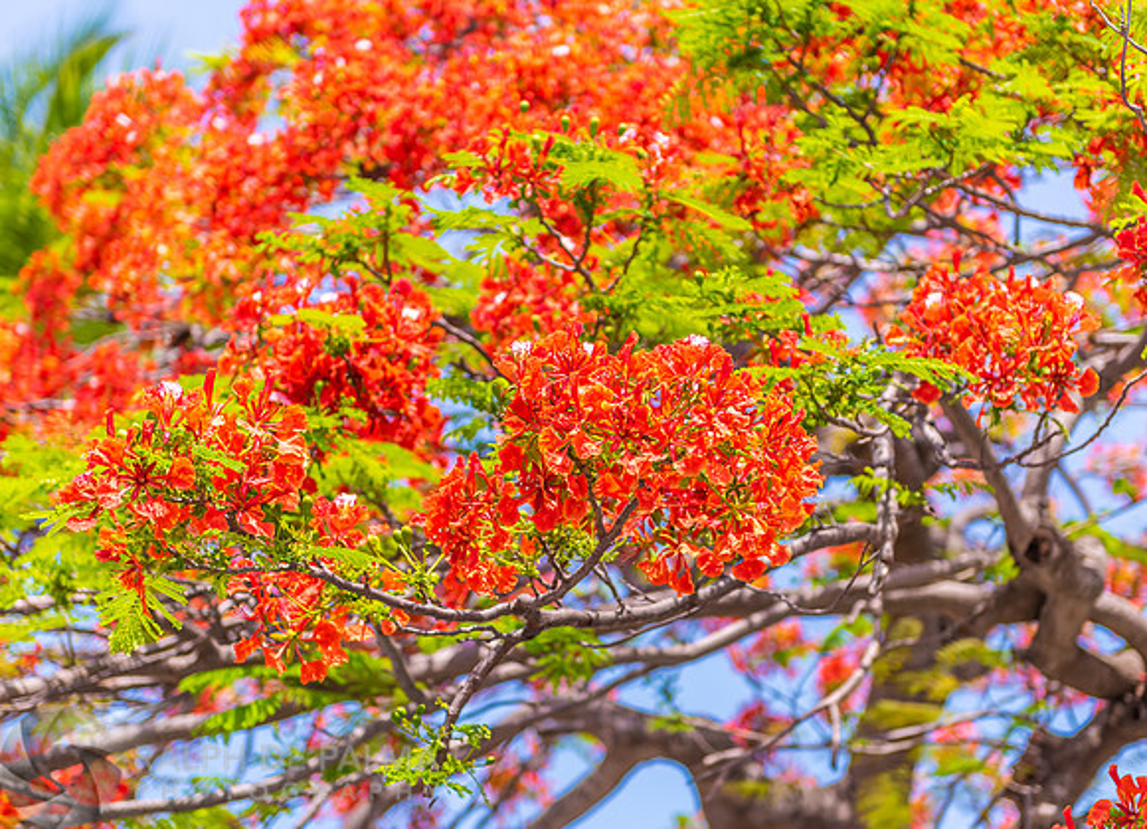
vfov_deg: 16.7
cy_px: 463
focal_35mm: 86
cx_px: 592
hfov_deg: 23.0
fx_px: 2821
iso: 64
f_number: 2.8
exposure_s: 1/640
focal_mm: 70
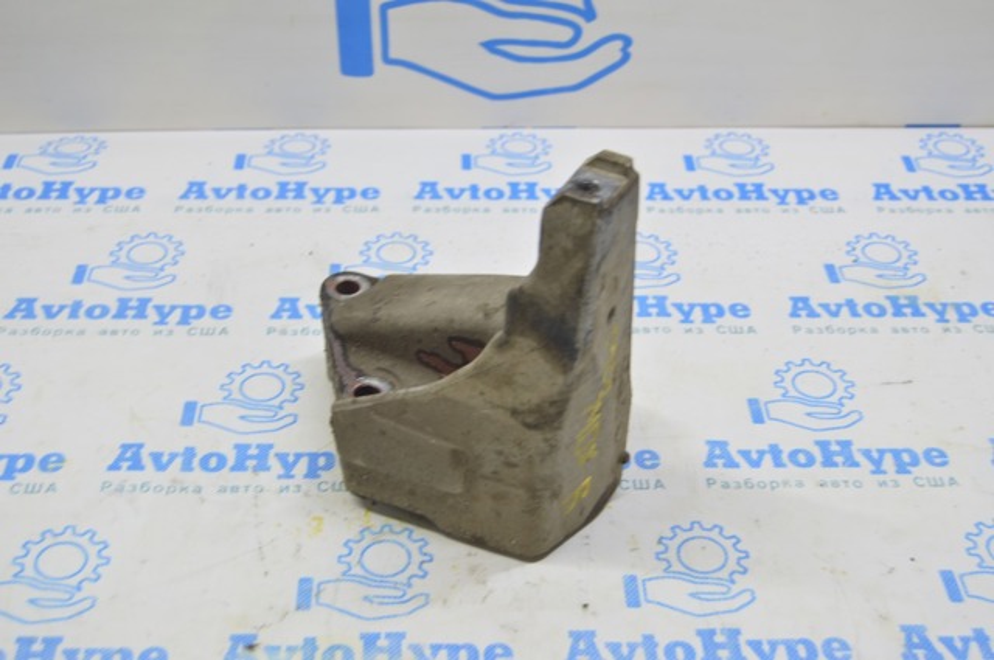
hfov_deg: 41.2
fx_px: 1324
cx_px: 497
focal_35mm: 48
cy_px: 330
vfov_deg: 28.0
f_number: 5.6
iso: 400
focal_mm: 32
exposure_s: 1/20
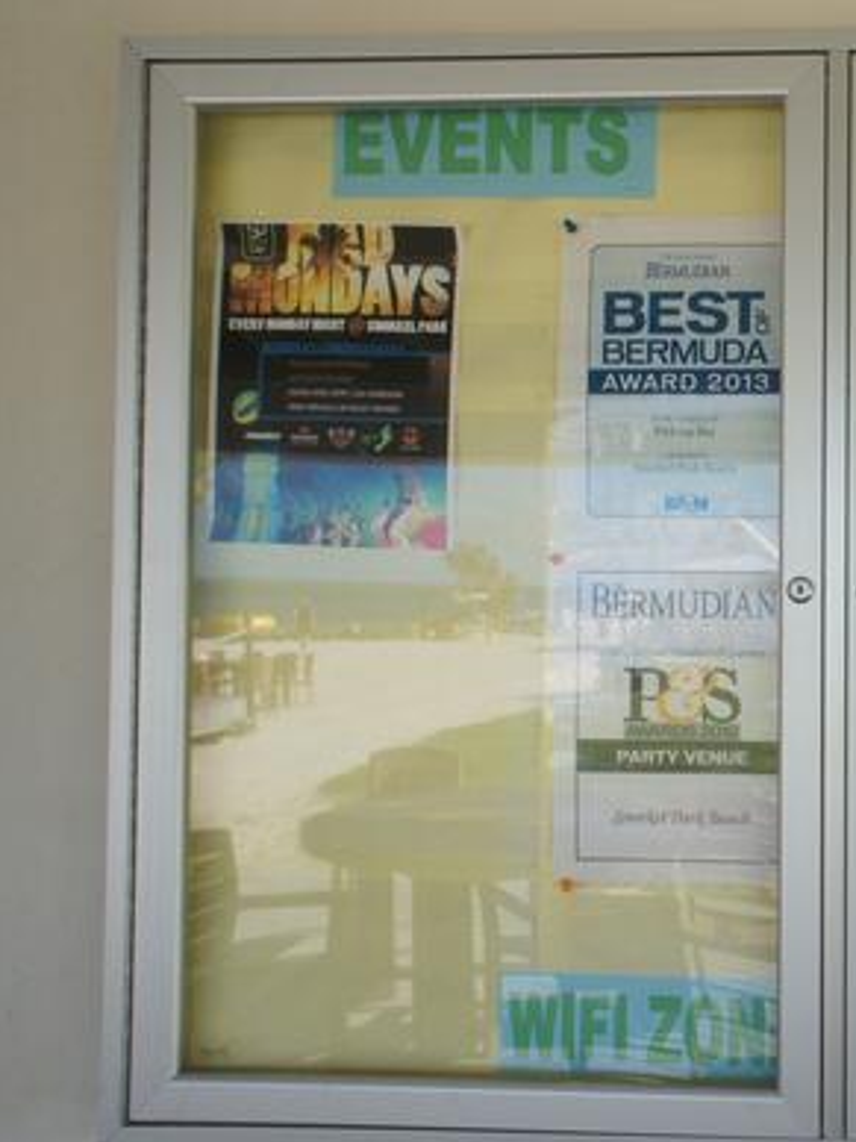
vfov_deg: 49.0
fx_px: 1253
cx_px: 882
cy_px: 552
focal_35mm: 38
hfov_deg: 33.9
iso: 200
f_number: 5.6
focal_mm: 16
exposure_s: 1/320
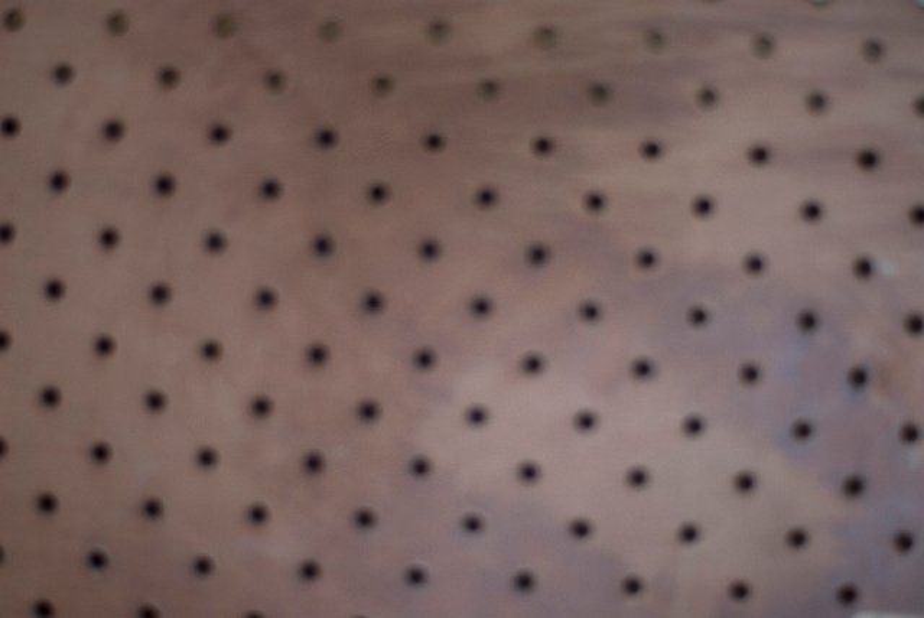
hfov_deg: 27.0
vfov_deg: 18.2
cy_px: 309
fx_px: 1927
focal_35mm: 75
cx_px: 462
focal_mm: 50
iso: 100
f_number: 1.4
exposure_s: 1/80
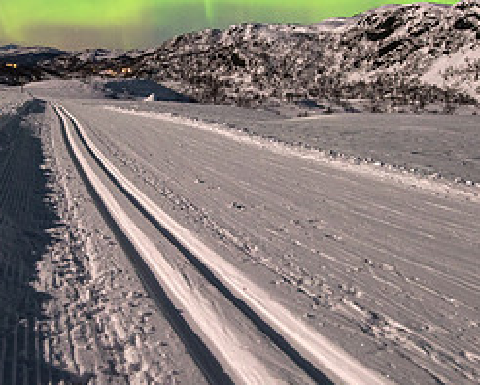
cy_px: 153
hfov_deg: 53.5
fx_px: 469
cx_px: 177
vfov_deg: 44.3
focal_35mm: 33
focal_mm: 15
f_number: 5.6
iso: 1000
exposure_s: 15
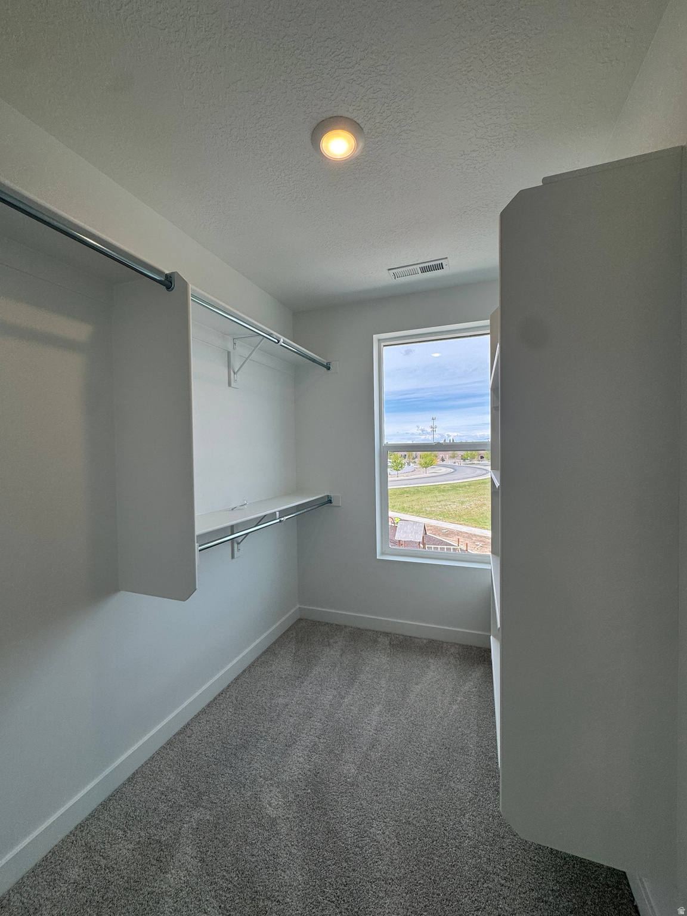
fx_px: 370
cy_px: 458
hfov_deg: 85.7
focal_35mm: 14
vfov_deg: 102.1
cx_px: 344
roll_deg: +0.7
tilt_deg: -1.1
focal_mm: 2.22
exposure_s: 1/451
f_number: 2.2
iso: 40
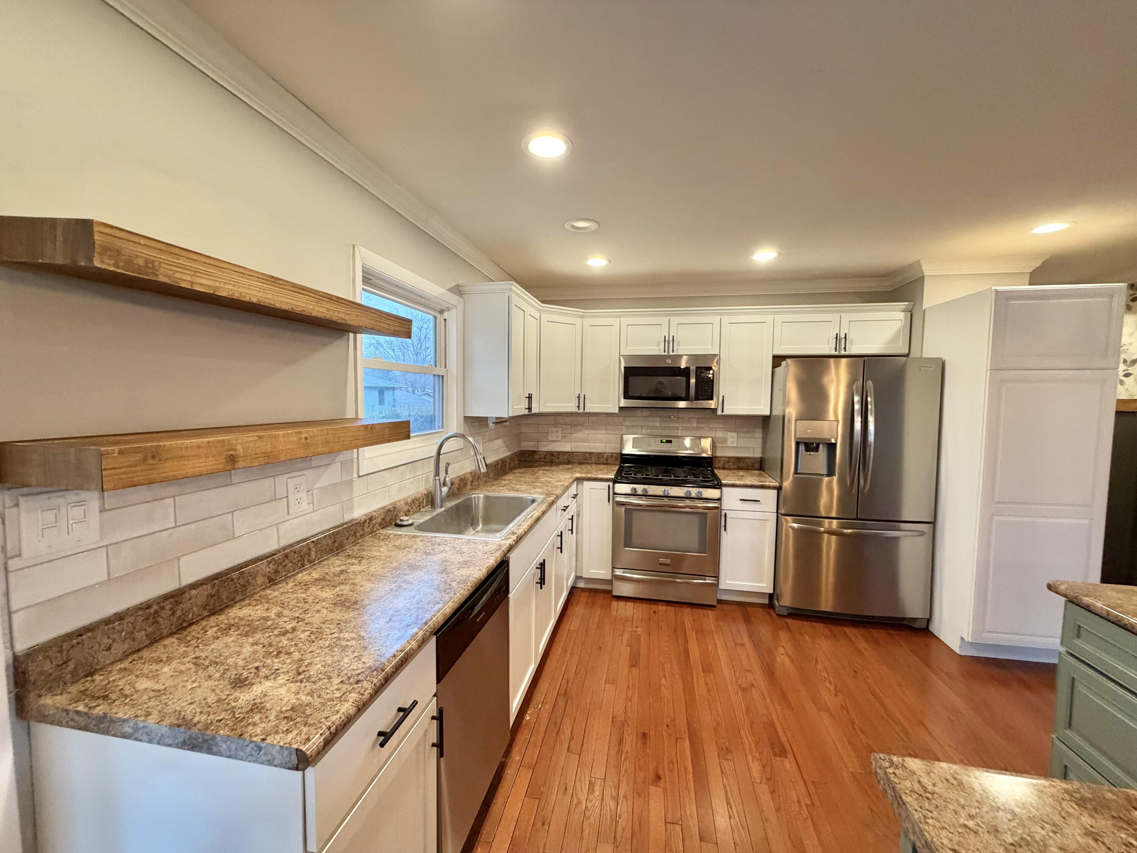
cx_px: 568
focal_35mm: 14
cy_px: 426
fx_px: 460
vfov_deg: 85.7
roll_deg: -0.5
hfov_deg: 102.1
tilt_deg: -4.2
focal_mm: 2.22
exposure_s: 1/60
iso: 320
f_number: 2.2
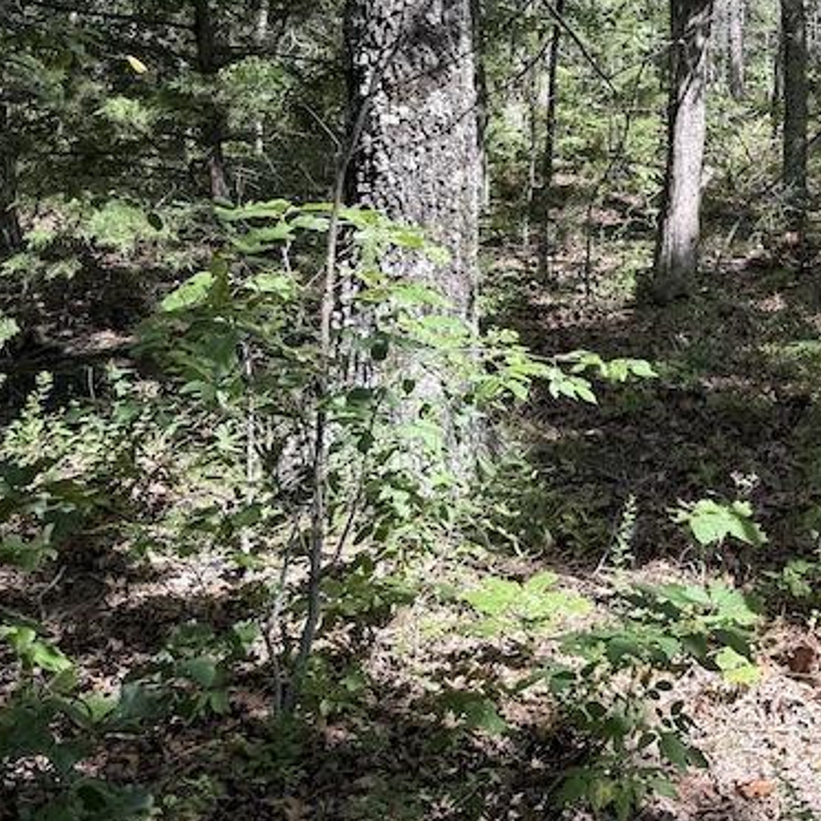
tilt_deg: +3.7
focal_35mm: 57
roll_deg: -1.2
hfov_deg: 25.7
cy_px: 35
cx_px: 1068
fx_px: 1529
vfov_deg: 28.5
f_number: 1.78
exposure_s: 1/559
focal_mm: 6.76
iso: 80
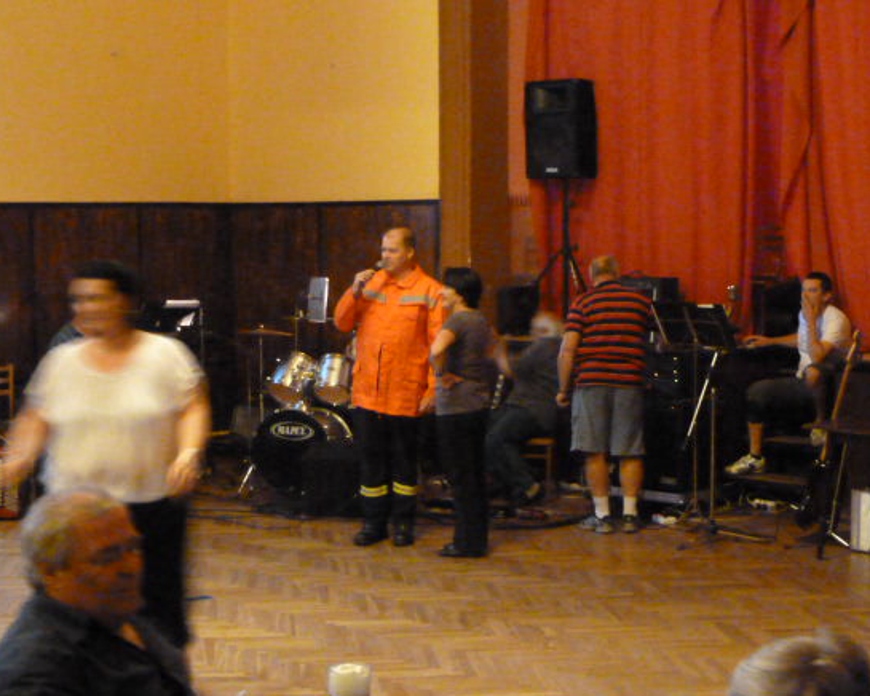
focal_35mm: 63
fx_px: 1622
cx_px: 442
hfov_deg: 30.0
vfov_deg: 24.2
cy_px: 370
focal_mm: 9.1
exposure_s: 1/8
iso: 1600
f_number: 3.9
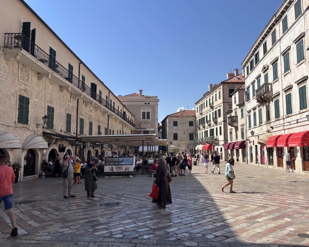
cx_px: 161
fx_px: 256
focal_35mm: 28
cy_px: 127
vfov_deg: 51.5
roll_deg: +2.1
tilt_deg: +7.2
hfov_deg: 62.2
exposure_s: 1/3534
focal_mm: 5.96
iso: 50
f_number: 1.6
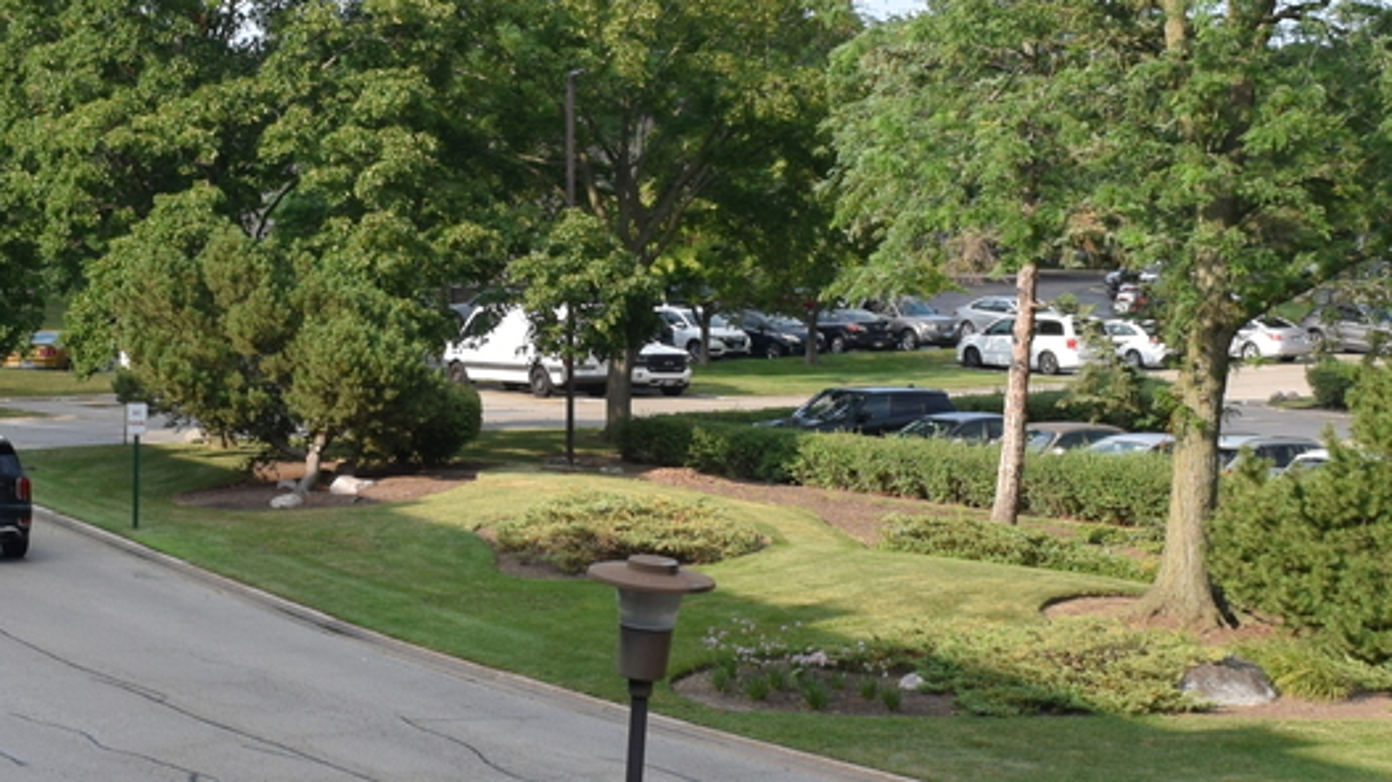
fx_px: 3210
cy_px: 550
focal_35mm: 87
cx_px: 425
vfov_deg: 13.9
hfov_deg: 24.3
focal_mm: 18
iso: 220
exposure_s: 1/250
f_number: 8
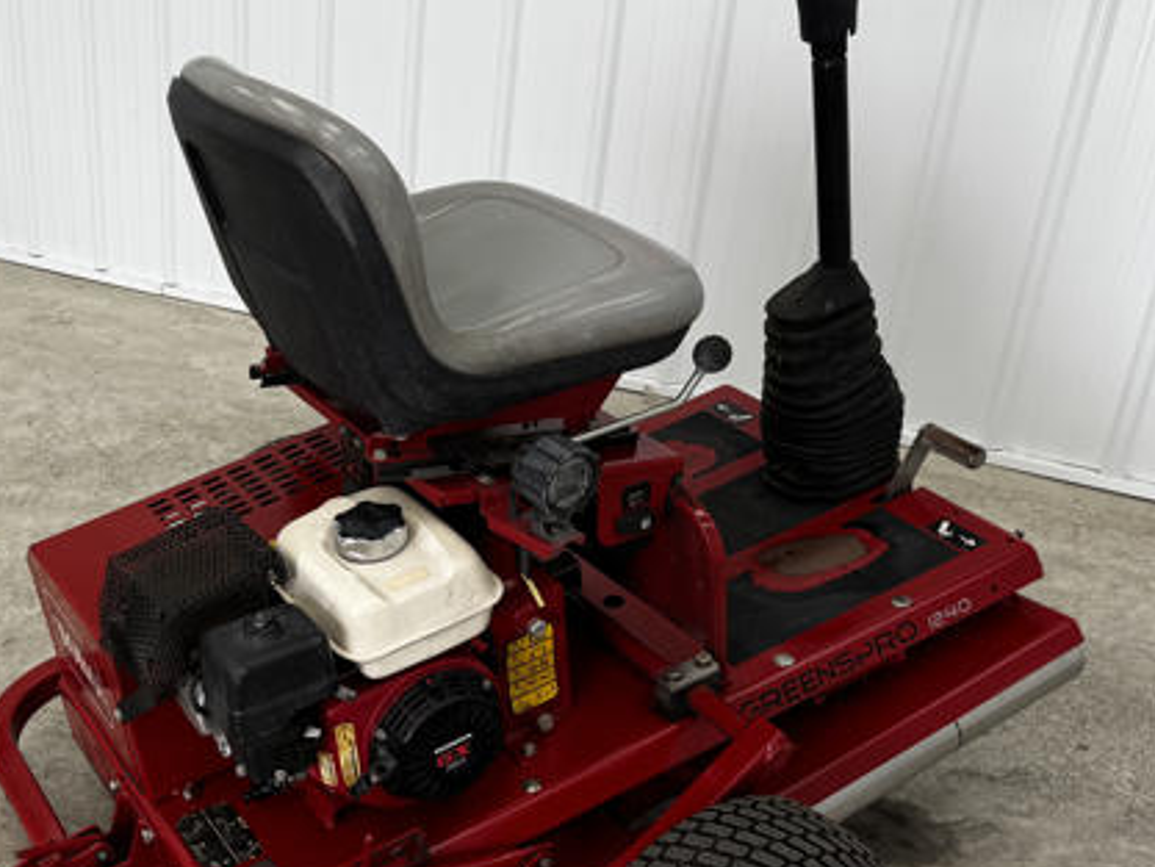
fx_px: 1535
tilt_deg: -30.6
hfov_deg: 39.8
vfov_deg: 31.3
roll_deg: -0.6
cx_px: 249
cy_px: 562
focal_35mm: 46
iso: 64
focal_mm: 6.76
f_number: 1.78
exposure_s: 1/152
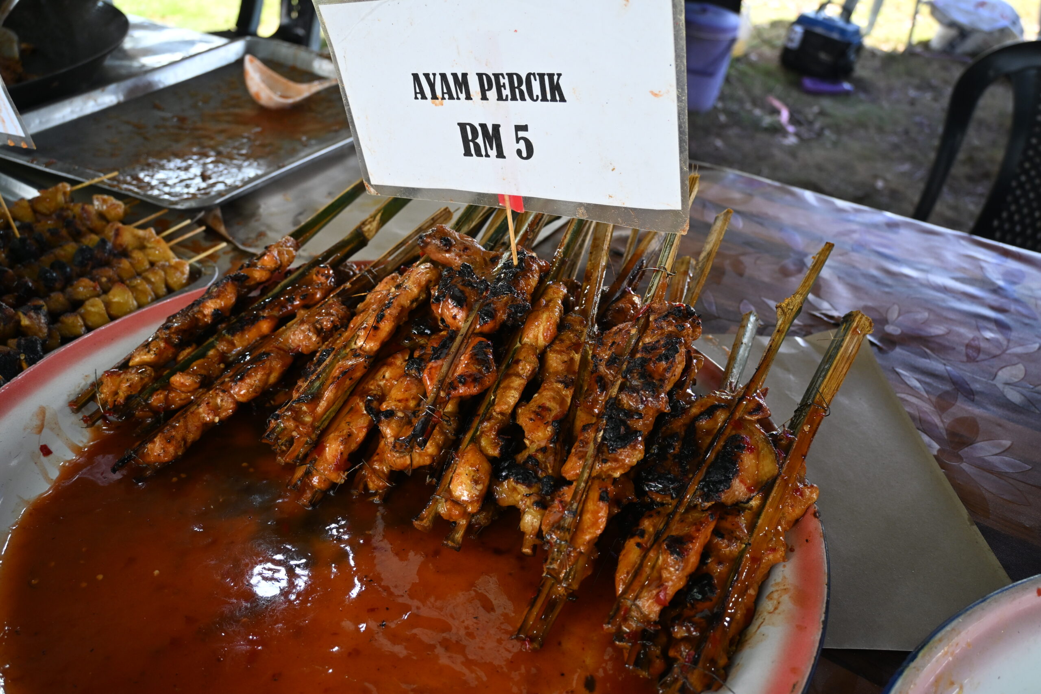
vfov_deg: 43.6
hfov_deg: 61.9
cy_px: 347
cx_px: 520
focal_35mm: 30
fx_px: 867
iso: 400
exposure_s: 1/250
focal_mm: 20
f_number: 3.8
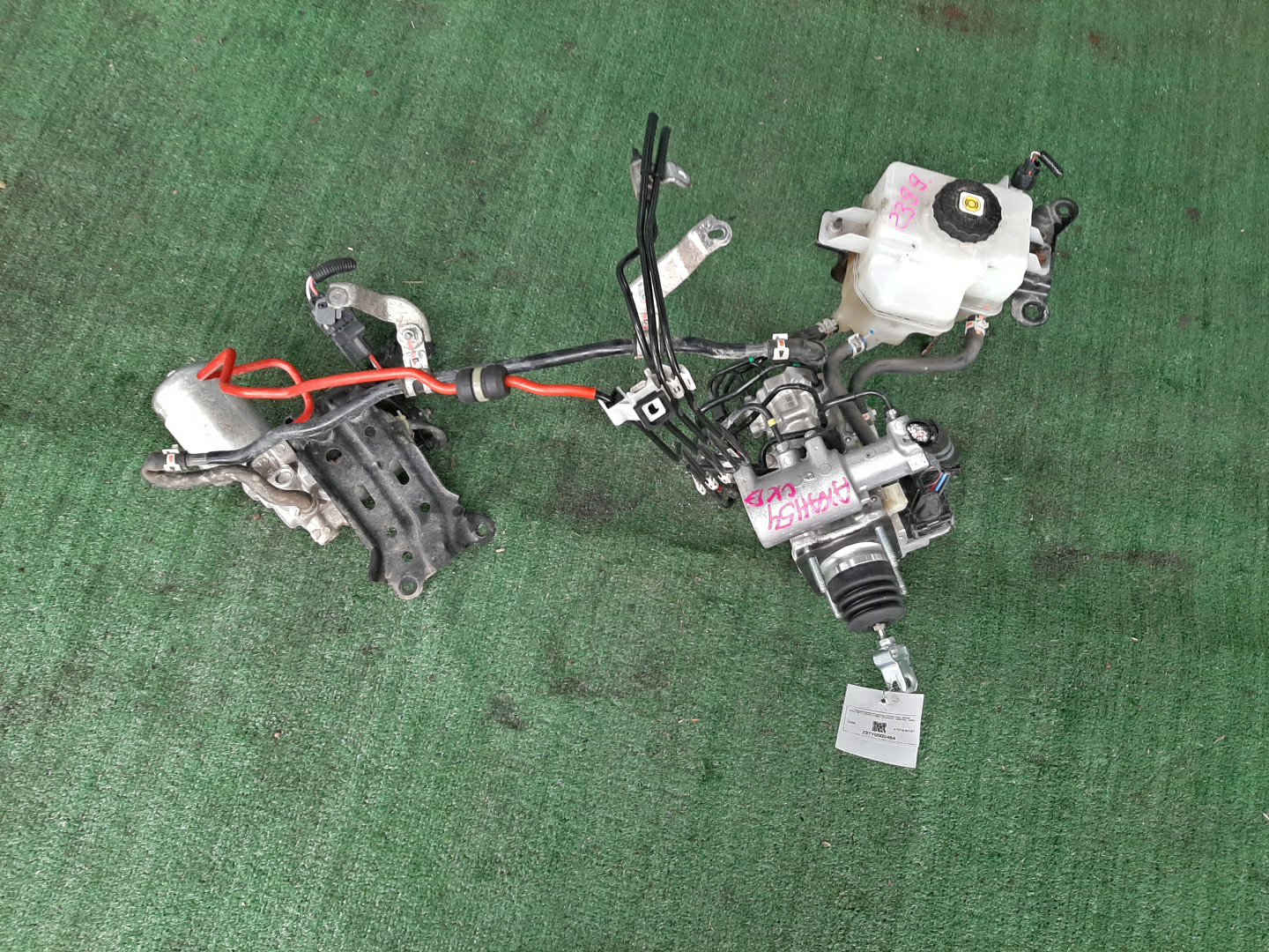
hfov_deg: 67.3
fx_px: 953
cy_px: 476
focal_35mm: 26
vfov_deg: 53.1
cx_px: 634
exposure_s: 1/50
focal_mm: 3.93
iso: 120
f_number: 1.7
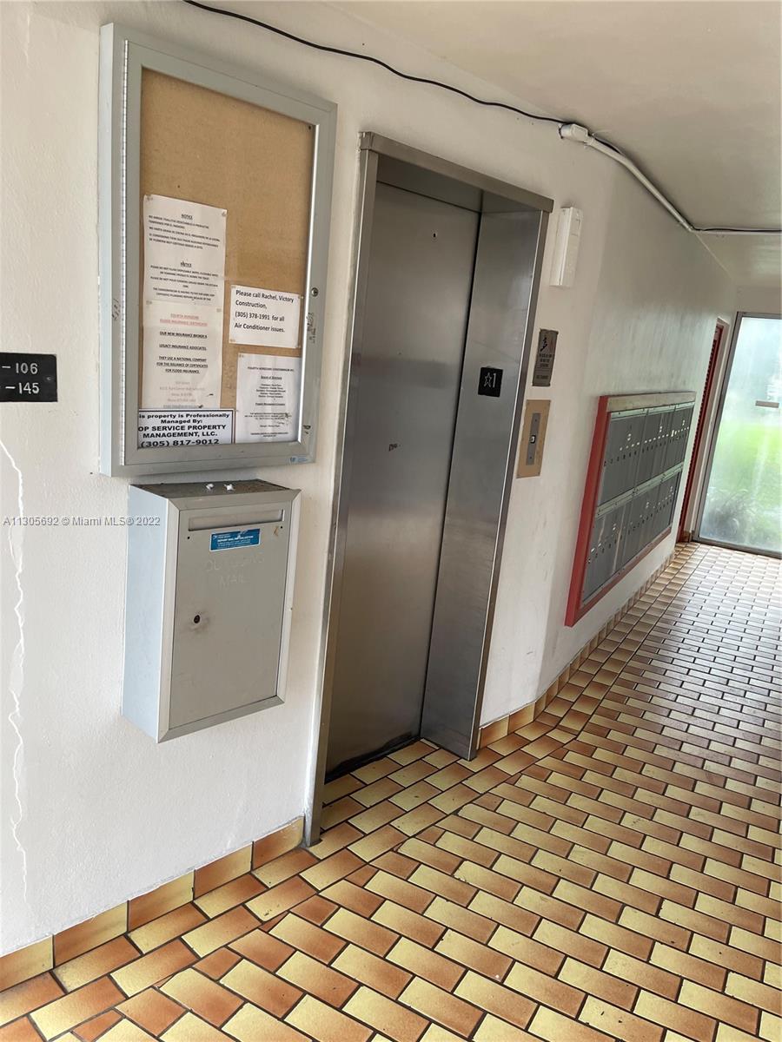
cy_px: 521
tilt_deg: -13.1
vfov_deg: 67.3
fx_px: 783
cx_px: 391
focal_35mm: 26
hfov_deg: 53.1
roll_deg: -4.4
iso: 100
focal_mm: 5.1
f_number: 1.6
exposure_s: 1/121
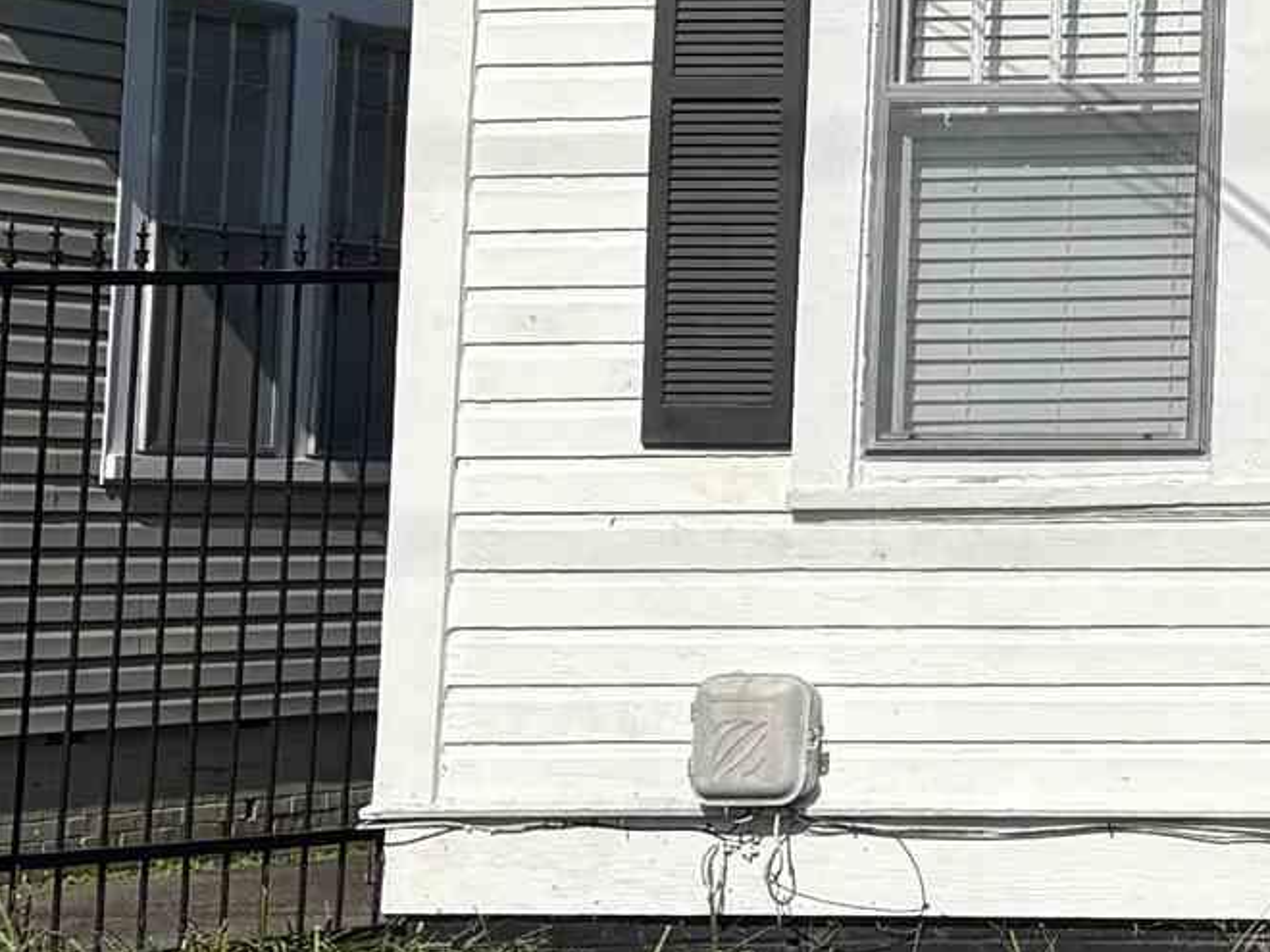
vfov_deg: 12.1
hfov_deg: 13.6
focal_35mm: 121
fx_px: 4439
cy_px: 69
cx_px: 2630
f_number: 1.6
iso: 50
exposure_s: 1/6329
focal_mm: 5.96
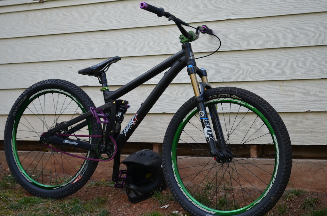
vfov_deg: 18.8
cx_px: 164
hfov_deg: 28.1
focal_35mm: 72
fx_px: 653
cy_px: 108
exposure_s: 1/160
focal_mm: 48
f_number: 6.3
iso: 200
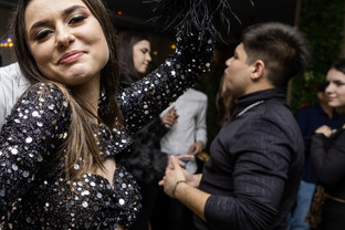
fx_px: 393
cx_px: 46
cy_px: 104
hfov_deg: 44.0
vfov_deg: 32.6
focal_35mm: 41
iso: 640
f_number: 2.5
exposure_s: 1/125
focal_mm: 13
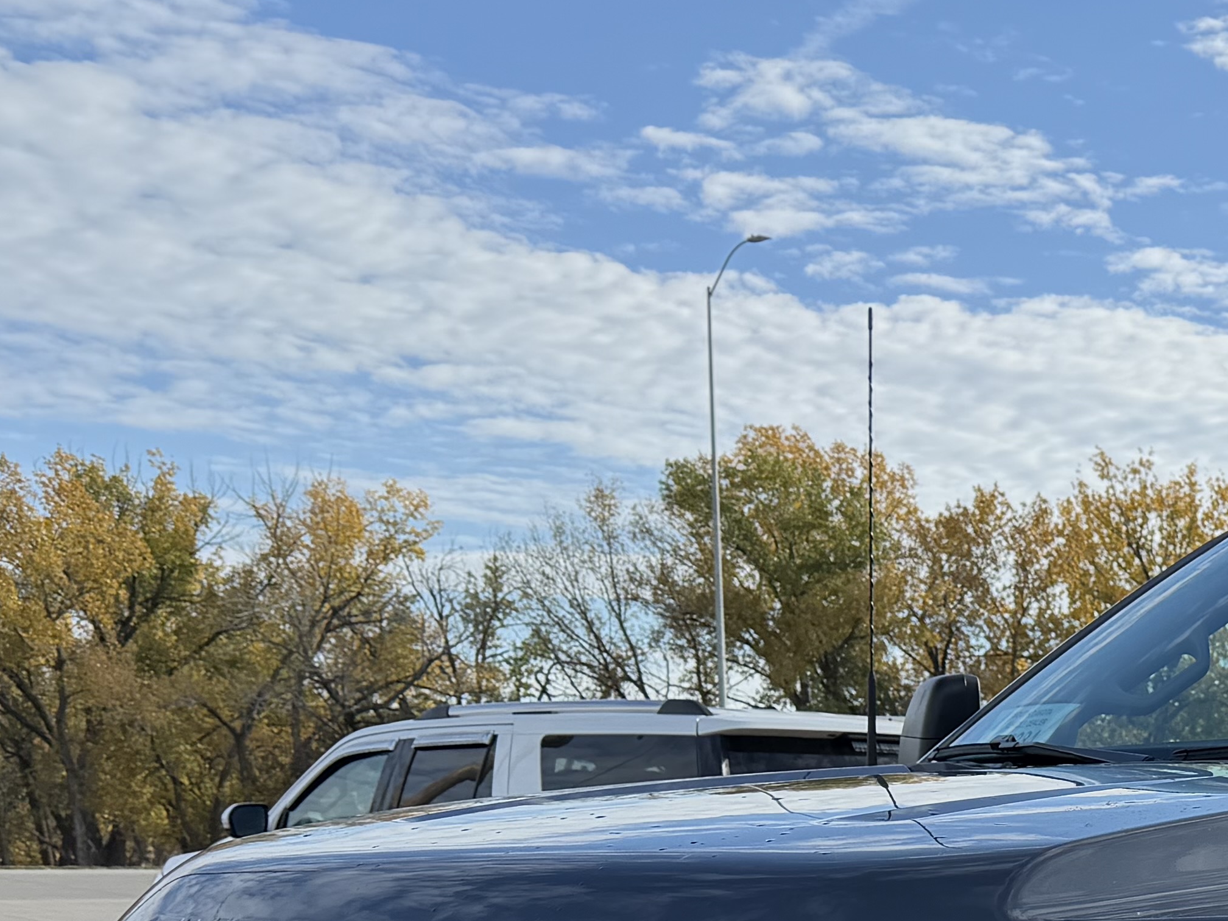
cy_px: 1191
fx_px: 2412
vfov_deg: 19.9
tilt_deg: -8.3
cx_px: 1466
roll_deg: -0.9
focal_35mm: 68
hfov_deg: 25.7
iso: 100
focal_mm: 6.76
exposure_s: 1/3584
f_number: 1.78
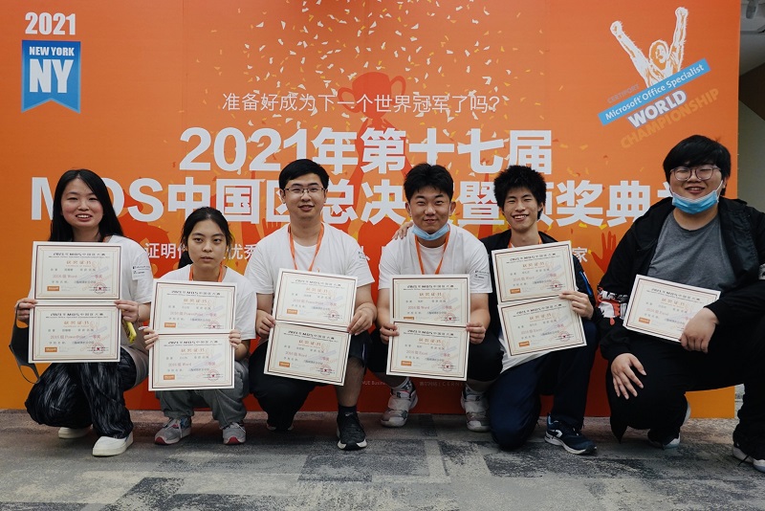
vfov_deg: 38.9
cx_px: 382
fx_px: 723
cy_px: 256
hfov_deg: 55.8
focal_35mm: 34
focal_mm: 12.51
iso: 320
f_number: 3.5
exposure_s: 1/40
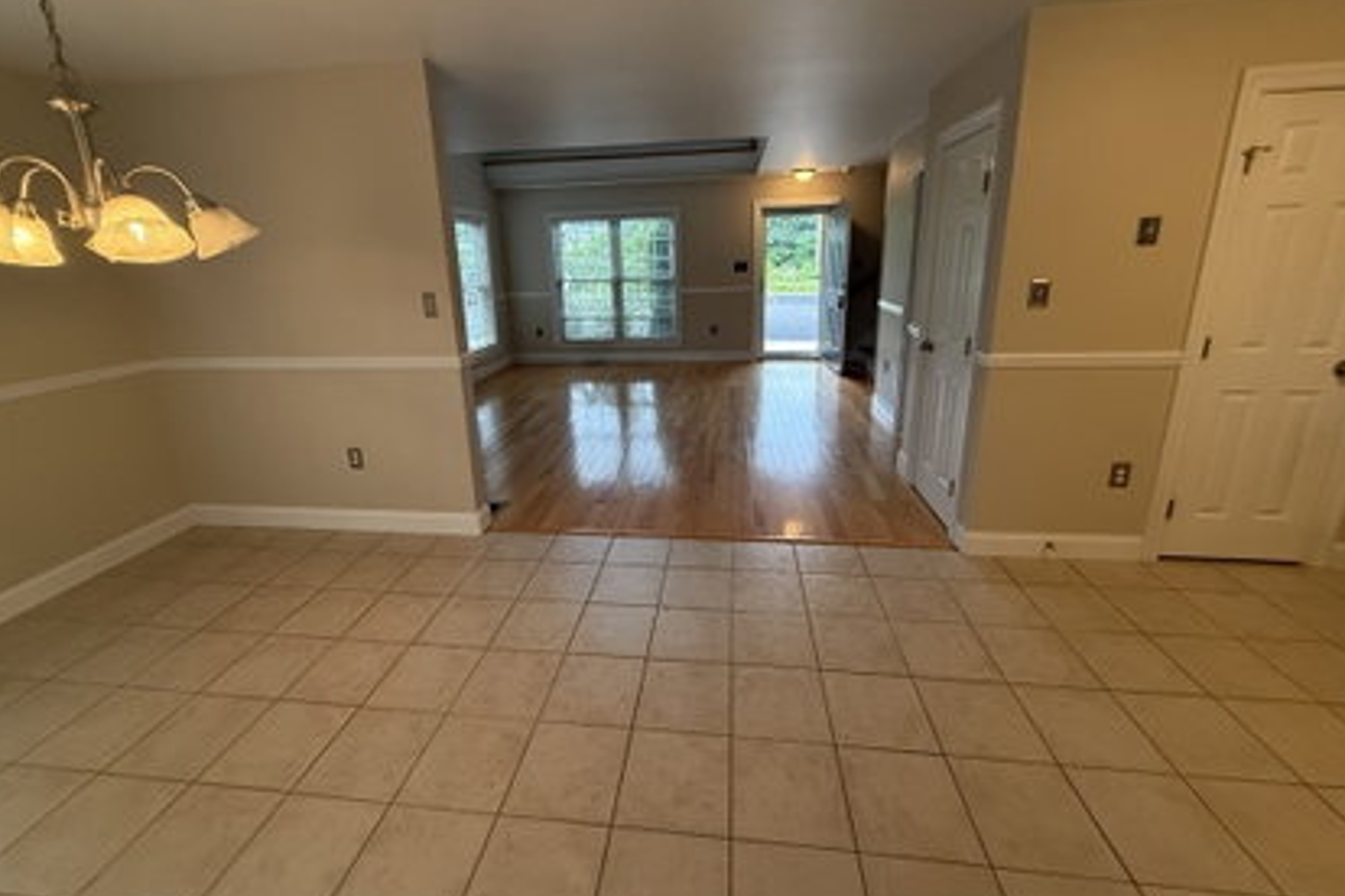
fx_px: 560
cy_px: 396
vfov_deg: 77.0
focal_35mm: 15
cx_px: 661
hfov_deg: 100.4
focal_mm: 2.22
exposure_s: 1/120
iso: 500
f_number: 2.2
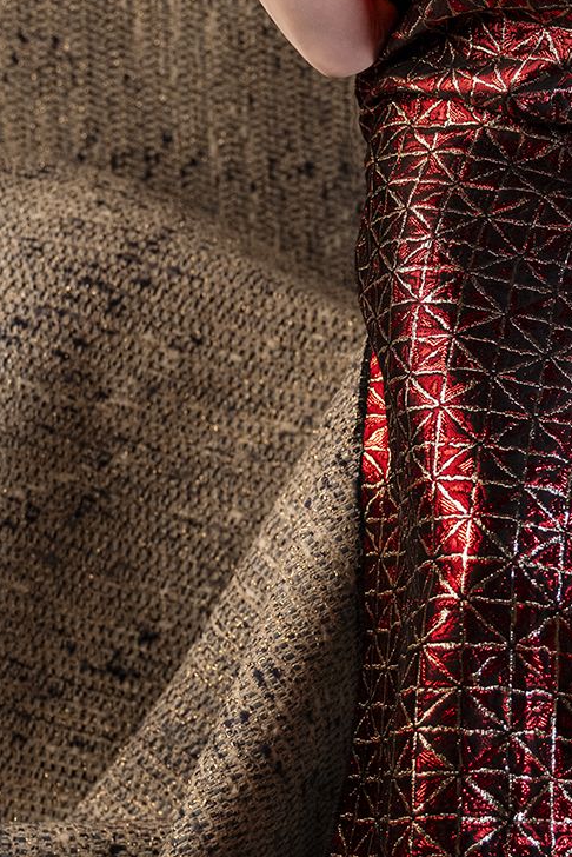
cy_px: 248
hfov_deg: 10.9
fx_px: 2952
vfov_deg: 16.5
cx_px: 610
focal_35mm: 124
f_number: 3.5
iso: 500
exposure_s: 1/160
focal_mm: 43
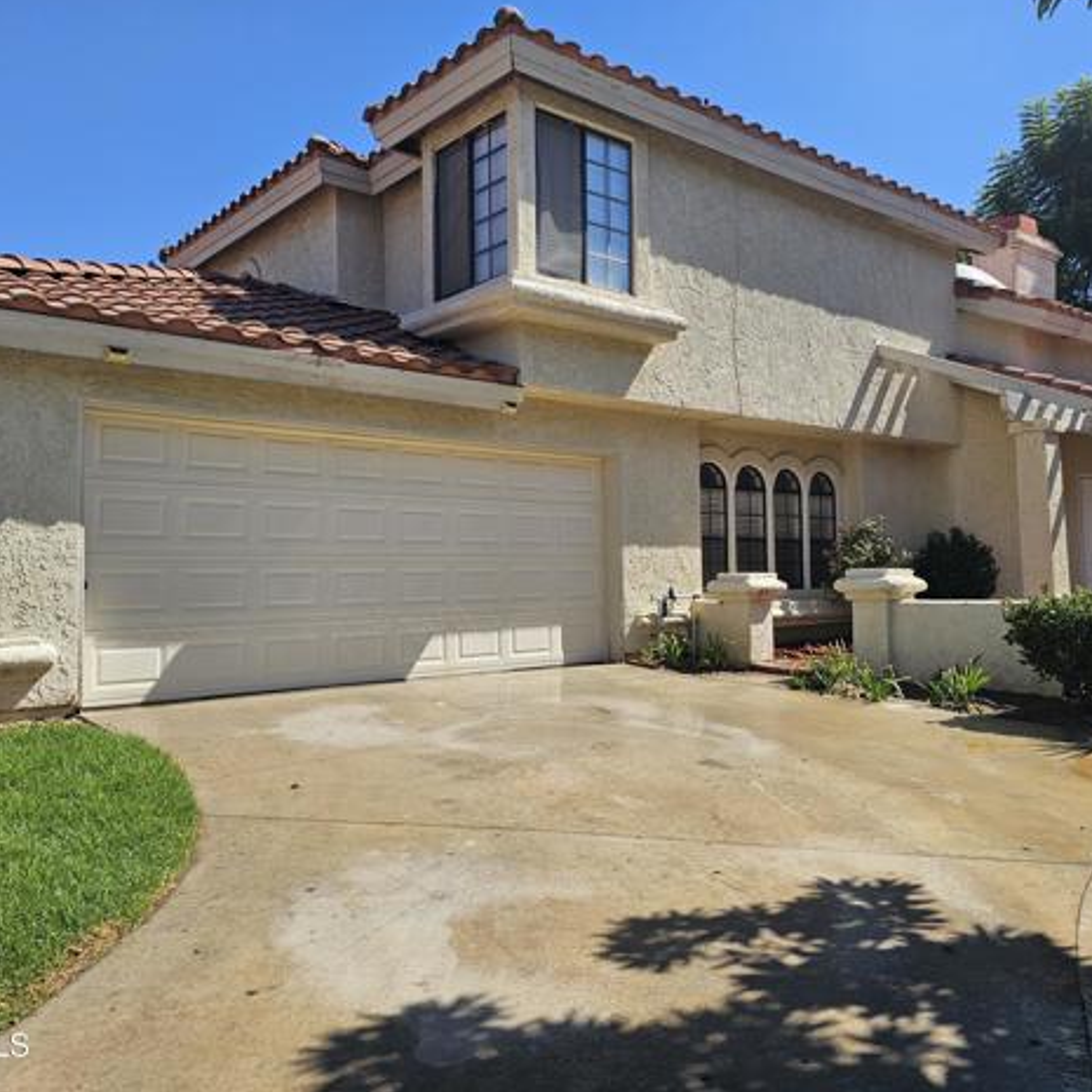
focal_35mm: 28
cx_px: 592
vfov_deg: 57.3
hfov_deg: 57.2
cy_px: 533
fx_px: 999
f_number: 1.7
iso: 10
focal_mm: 6.3
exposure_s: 1/724
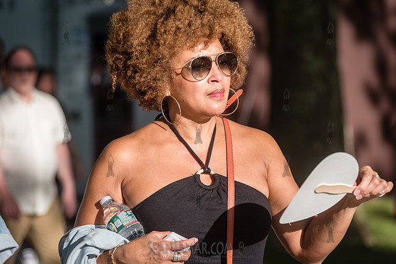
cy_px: 132
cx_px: 198
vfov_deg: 11.4
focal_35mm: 120
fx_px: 1320
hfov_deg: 17.1
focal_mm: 120
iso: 500
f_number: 3.5
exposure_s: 1/4000
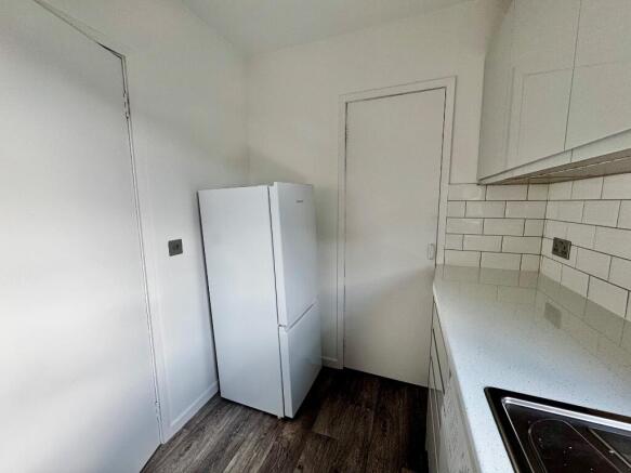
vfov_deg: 85.7
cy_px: 236
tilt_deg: -7.3
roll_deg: +0.7
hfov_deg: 102.1
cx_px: 316
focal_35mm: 14
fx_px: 255
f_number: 2.2
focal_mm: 2.22
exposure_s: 1/99
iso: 125
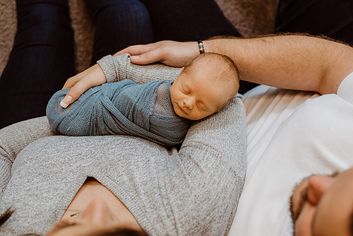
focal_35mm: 50
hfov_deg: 39.6
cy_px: 118
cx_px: 176
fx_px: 490
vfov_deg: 27.0
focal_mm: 50
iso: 1000
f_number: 3.2
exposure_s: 1/160
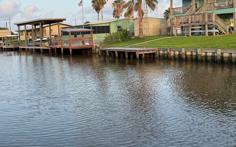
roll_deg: +2.4
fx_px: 251
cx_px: 59
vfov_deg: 32.5
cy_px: 50
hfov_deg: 48.4
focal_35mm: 39
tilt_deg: -1.9
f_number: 1.78
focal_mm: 6.76
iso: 80
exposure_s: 1/943
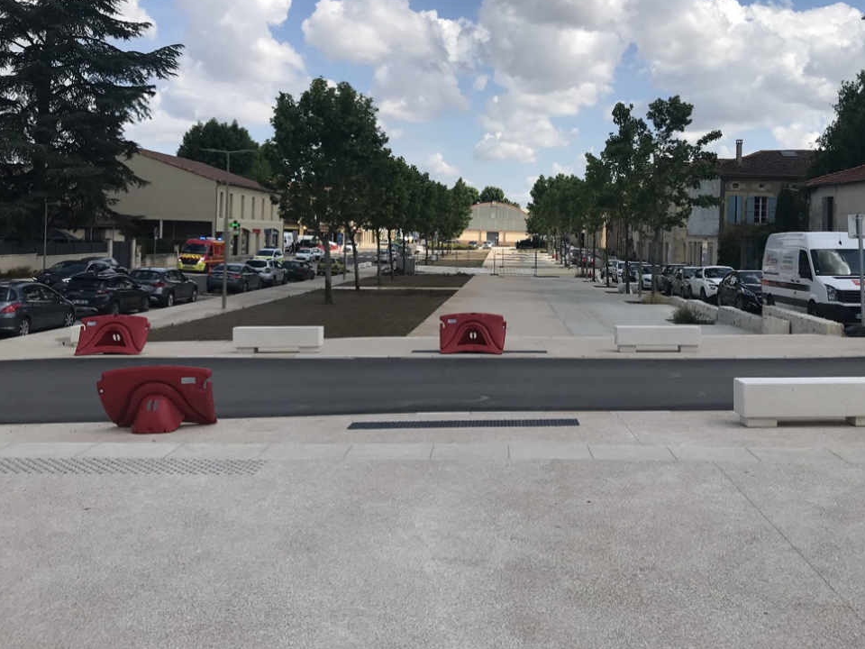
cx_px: 509
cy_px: 249
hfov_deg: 52.3
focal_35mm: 35
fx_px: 875
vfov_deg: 40.5
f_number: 1.8
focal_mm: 4
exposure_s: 1/3096
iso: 20
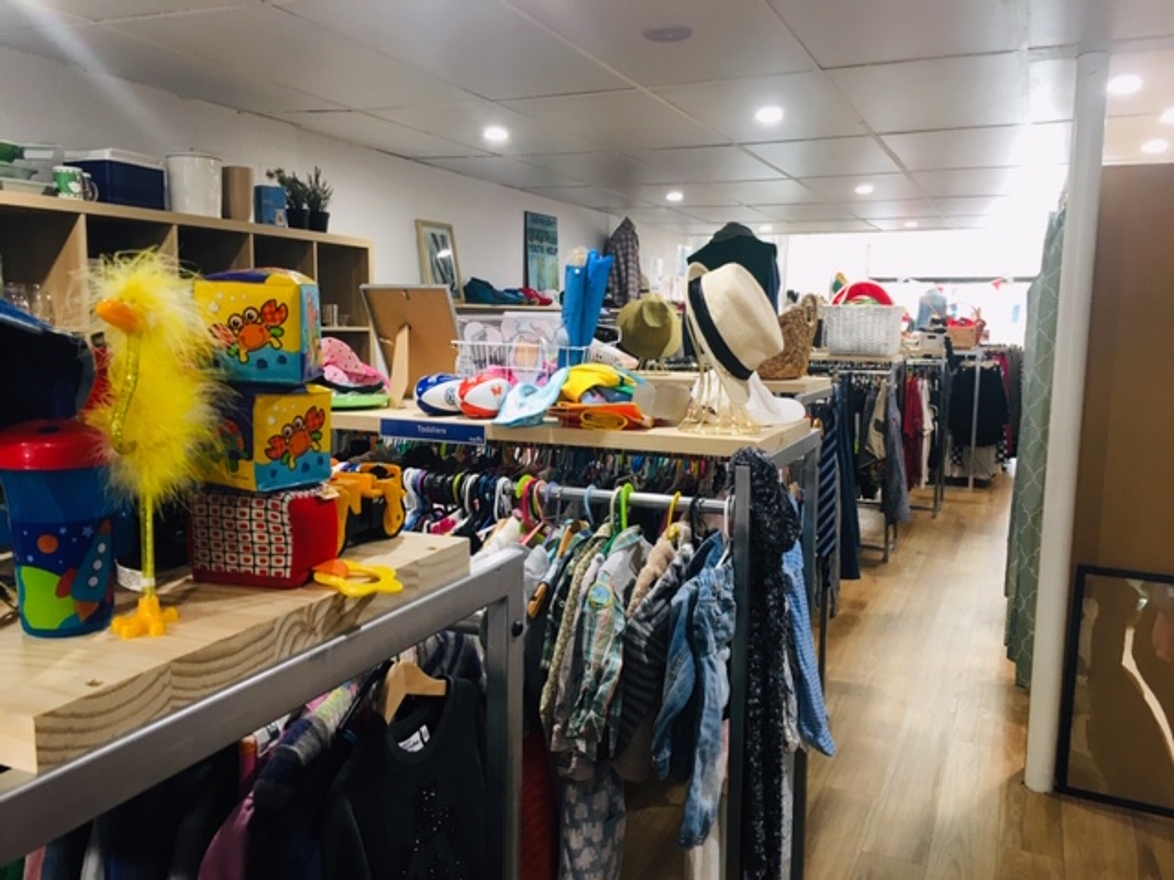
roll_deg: -1.3
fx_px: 984
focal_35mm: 29
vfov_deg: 48.2
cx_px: 587
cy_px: 440
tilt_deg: -7.7
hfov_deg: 61.7
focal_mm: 4.15
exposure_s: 1/33
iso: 100
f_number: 2.2
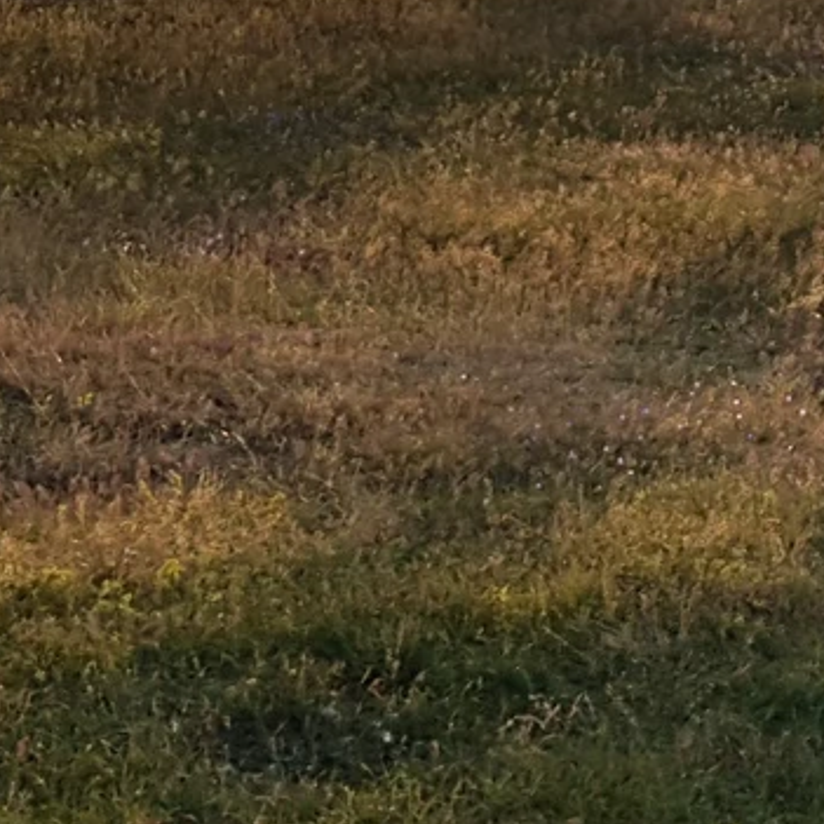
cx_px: 1244
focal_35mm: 131
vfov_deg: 12.9
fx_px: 3528
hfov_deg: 12.6
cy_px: -200
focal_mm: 4.2
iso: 40
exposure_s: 1/1324
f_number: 1.7
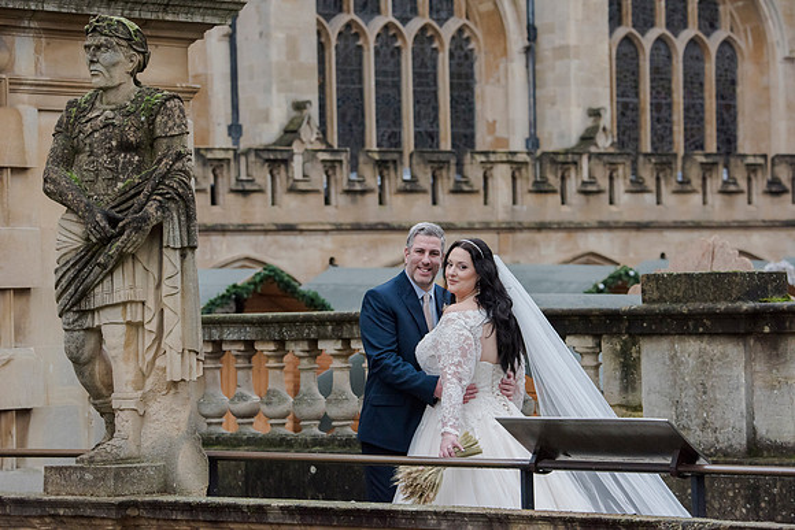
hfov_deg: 14.7
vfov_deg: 9.8
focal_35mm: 140
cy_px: 265
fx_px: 3092
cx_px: 398
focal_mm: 140
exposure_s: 1/250
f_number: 8
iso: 1600
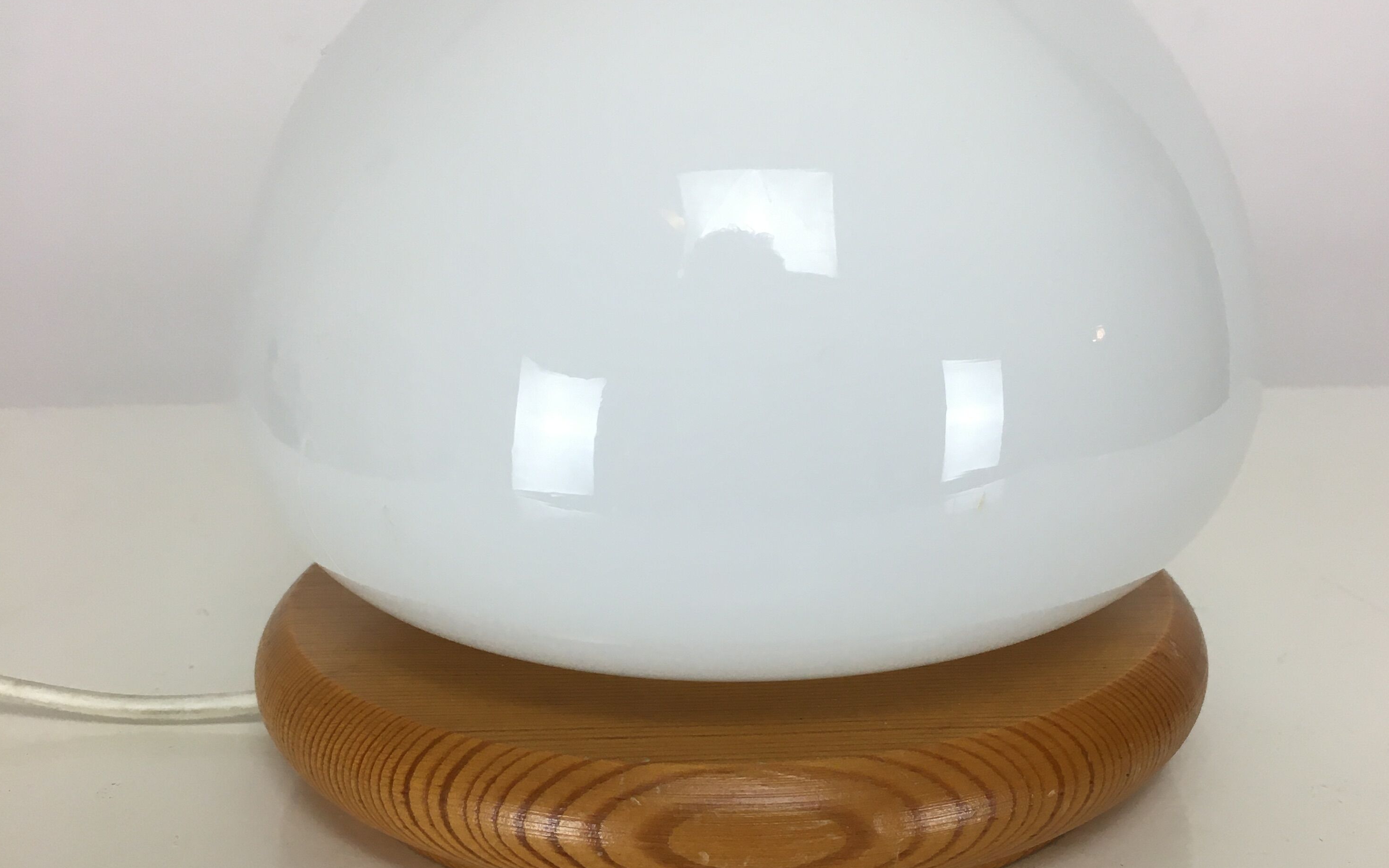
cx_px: 709
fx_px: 1590
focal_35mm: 42
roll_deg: +0.4
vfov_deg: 30.2
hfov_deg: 47.2
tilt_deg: -22.9
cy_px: 620
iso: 32
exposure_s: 1/33
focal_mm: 4.15
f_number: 2.2
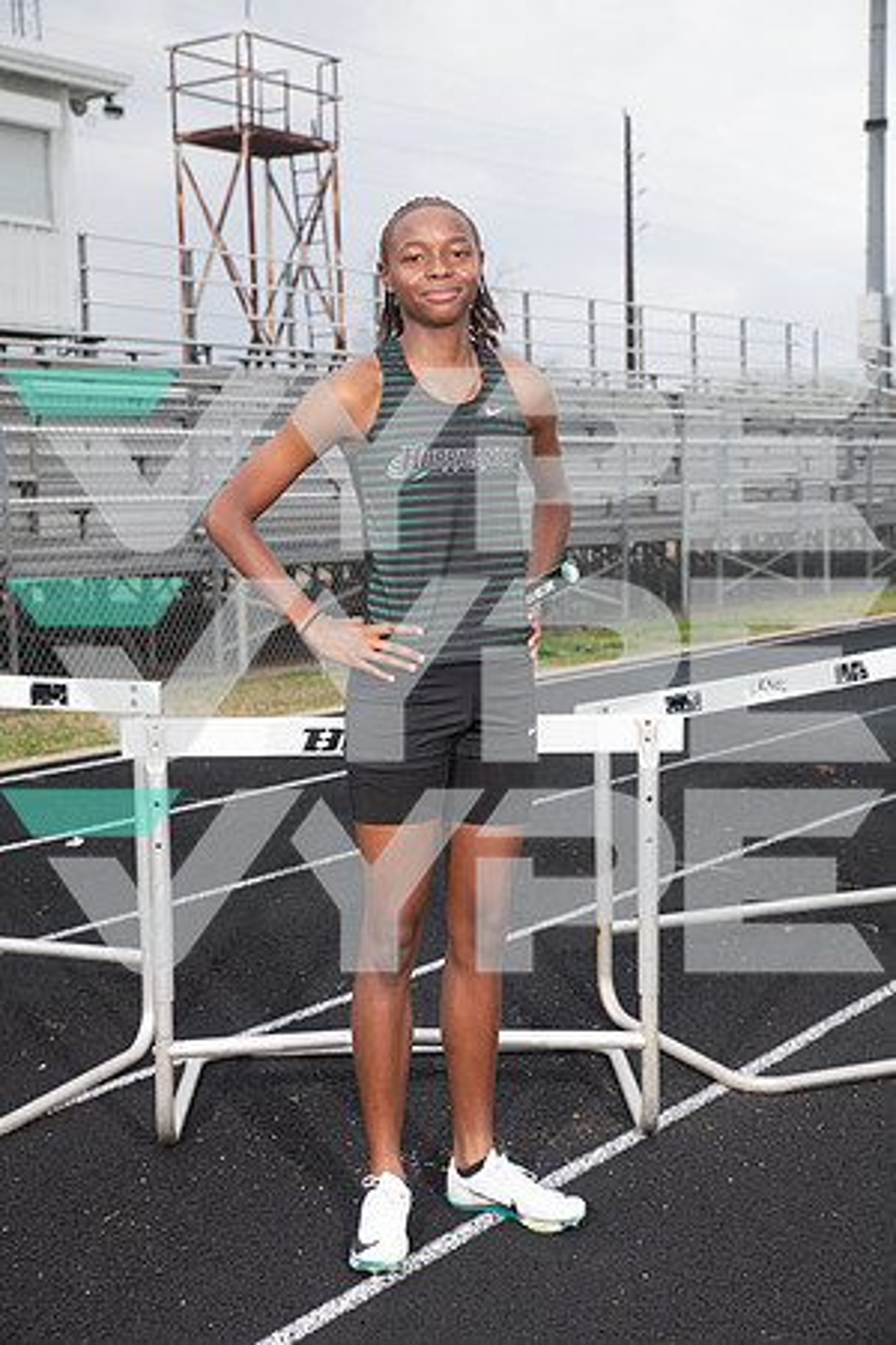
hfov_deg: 26.0
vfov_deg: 38.2
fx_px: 1941
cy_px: 672
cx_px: 448
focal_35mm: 52
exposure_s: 1/400
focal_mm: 52
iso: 250
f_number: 6.3
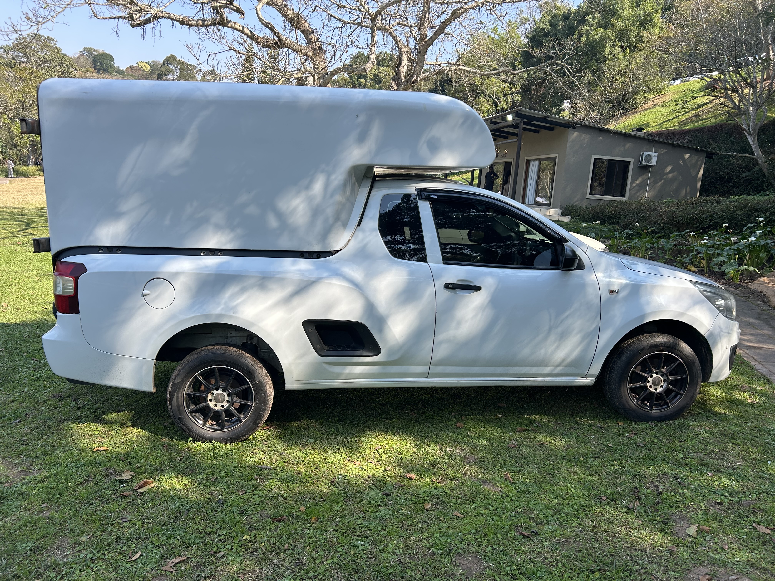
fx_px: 582
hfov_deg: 67.3
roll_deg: -4.3
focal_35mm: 26
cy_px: 290
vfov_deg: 53.1
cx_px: 388
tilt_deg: -10.6
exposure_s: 1/1344
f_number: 1.5
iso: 50
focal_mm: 5.7
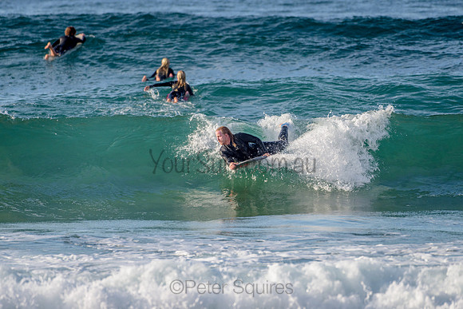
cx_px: 237
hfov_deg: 3.4
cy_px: 158
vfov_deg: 2.2
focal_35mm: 613
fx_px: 7885
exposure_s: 1/1250
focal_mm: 500
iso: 200
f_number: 5.6
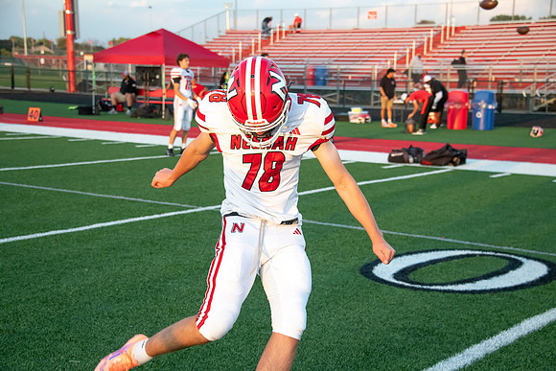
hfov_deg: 28.8
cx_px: 278
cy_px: 186
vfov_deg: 19.5
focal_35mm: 70
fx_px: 1081
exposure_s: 1/1600
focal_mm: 70
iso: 2000
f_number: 5.6
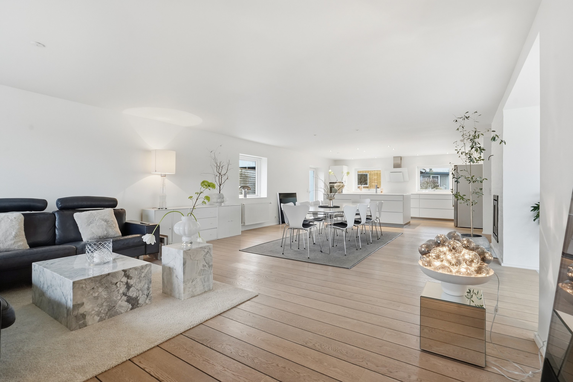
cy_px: 191
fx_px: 271
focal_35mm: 17
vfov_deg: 70.4
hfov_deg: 93.3
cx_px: 286
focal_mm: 17
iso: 640
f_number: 9
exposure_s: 1/30
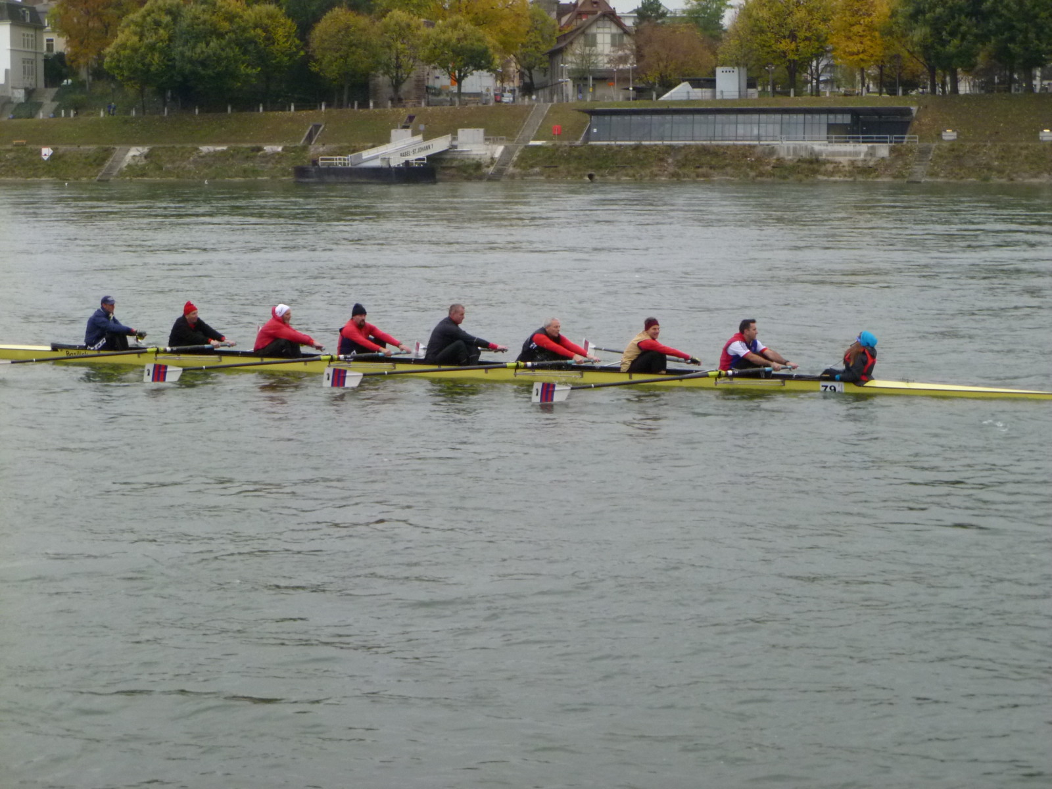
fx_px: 2097
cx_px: 526
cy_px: 394
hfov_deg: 28.2
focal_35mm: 69
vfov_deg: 21.3
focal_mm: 12.4
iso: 400
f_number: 4.3
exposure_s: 1/160
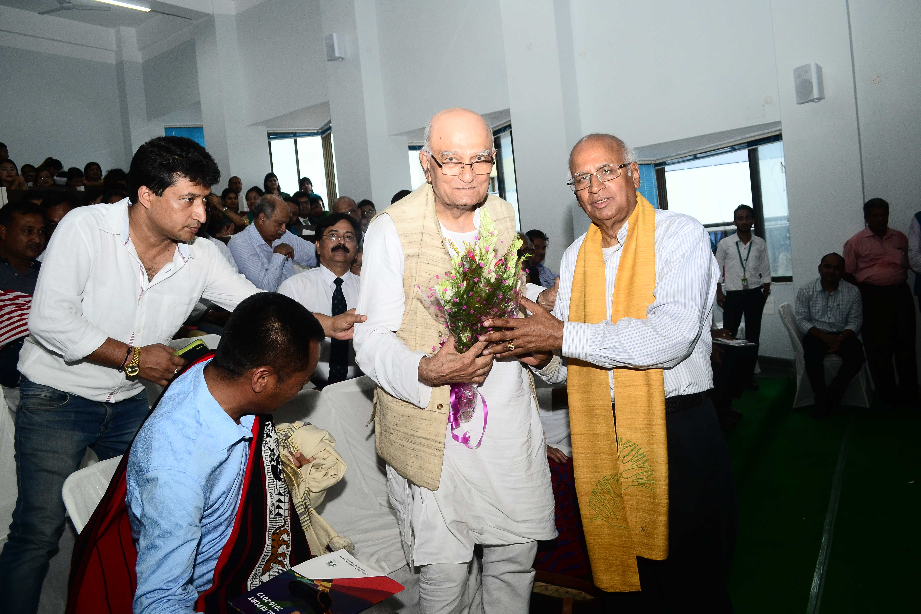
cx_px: 460
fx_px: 691
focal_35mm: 27
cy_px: 307
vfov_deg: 47.9
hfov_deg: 67.4
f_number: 5.6
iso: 800
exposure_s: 1/125
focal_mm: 18
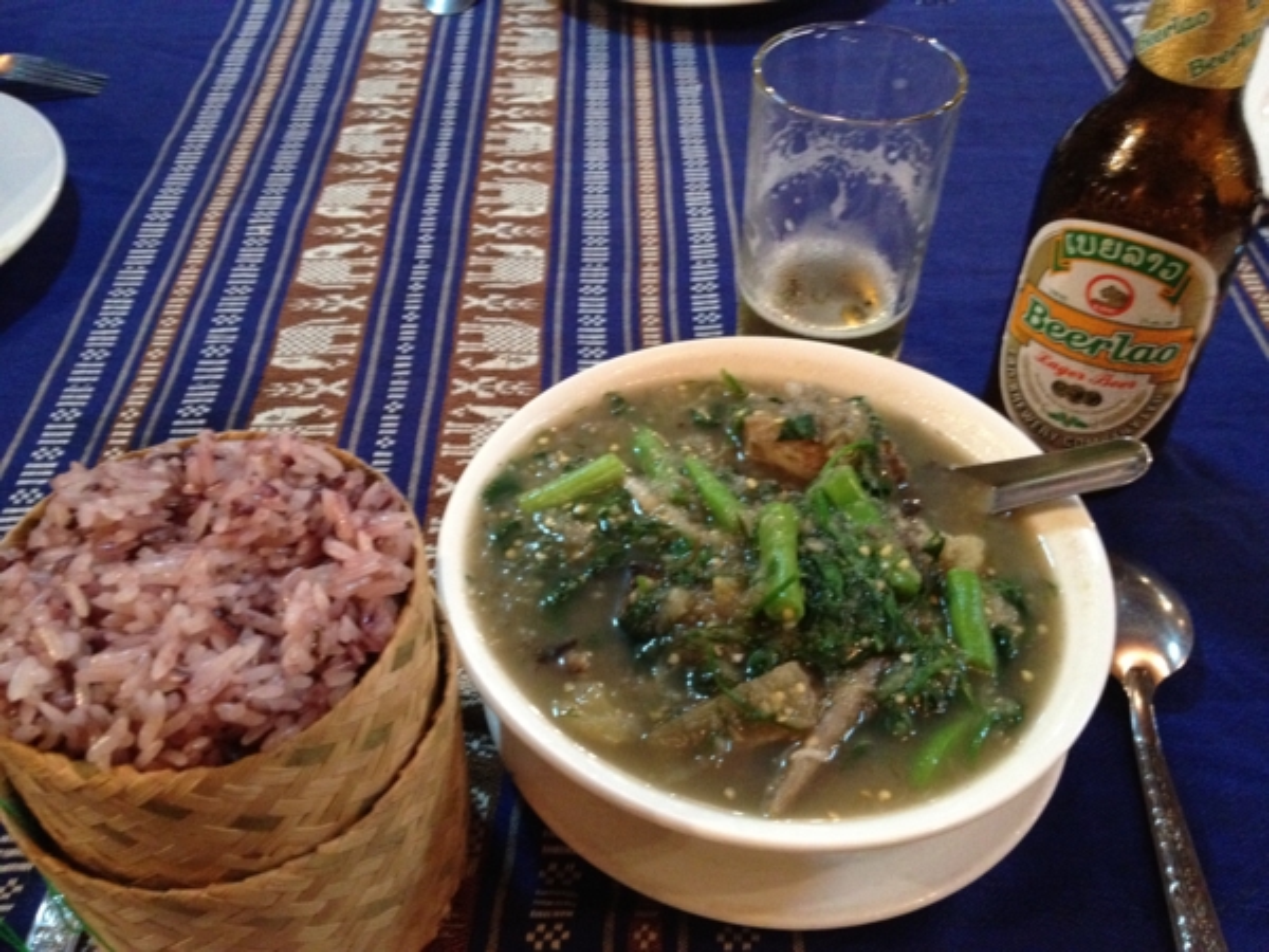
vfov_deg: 40.7
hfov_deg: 52.6
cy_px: 476
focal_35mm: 35
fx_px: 1283
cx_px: 634
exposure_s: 1/15
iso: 500
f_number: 2.4
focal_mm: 4.28
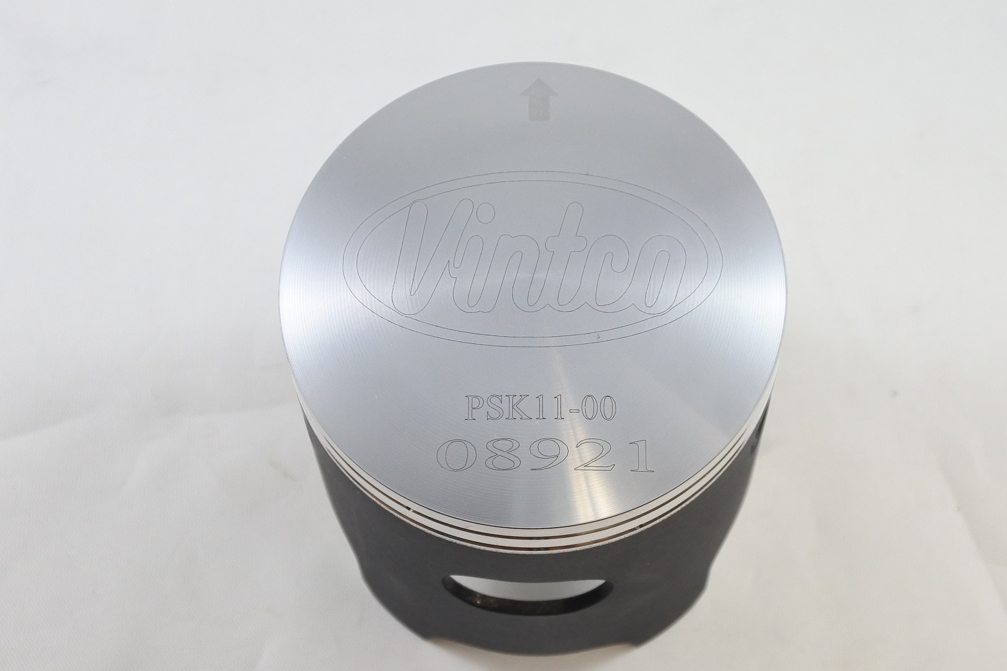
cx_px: 526
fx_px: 1482
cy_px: 359
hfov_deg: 37.5
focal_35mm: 53
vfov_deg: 25.5
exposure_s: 1/125
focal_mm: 18.4
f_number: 4.5
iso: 500
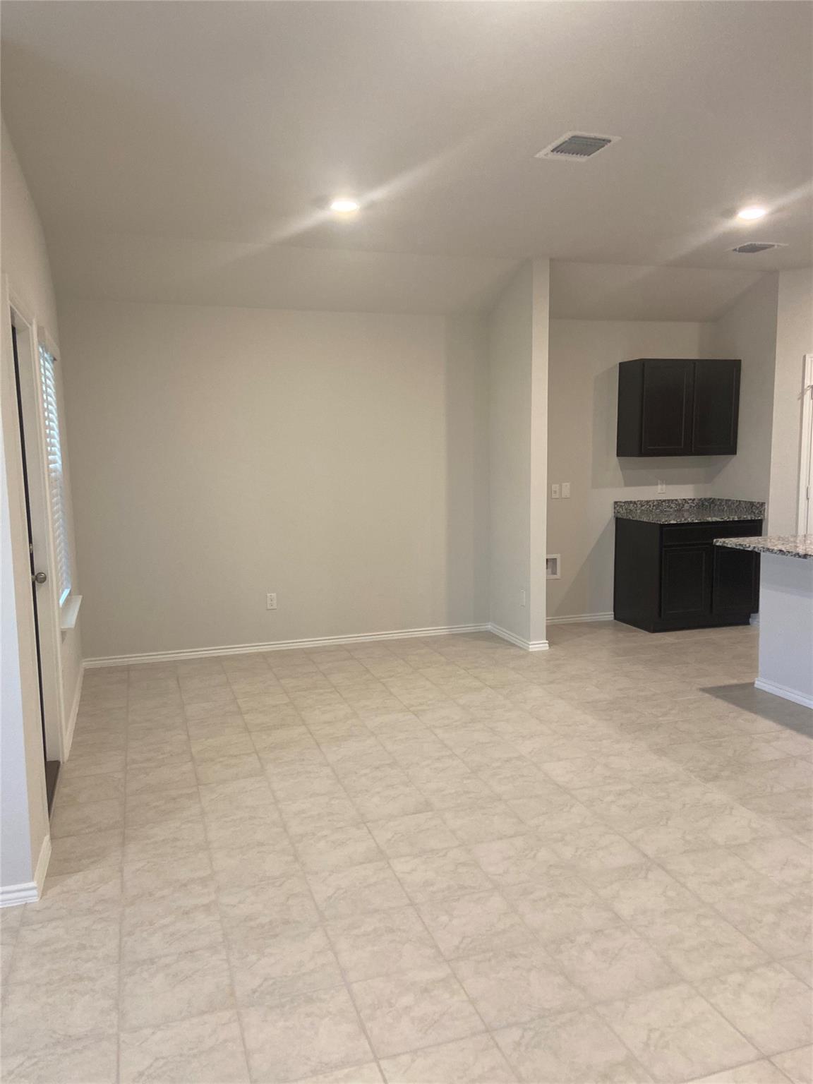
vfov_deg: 67.3
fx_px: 814
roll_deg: -0.8
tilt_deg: -6.5
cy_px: 542
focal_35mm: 26
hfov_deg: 53.1
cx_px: 406
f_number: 1.8
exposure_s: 1/60
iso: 125
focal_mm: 4.25
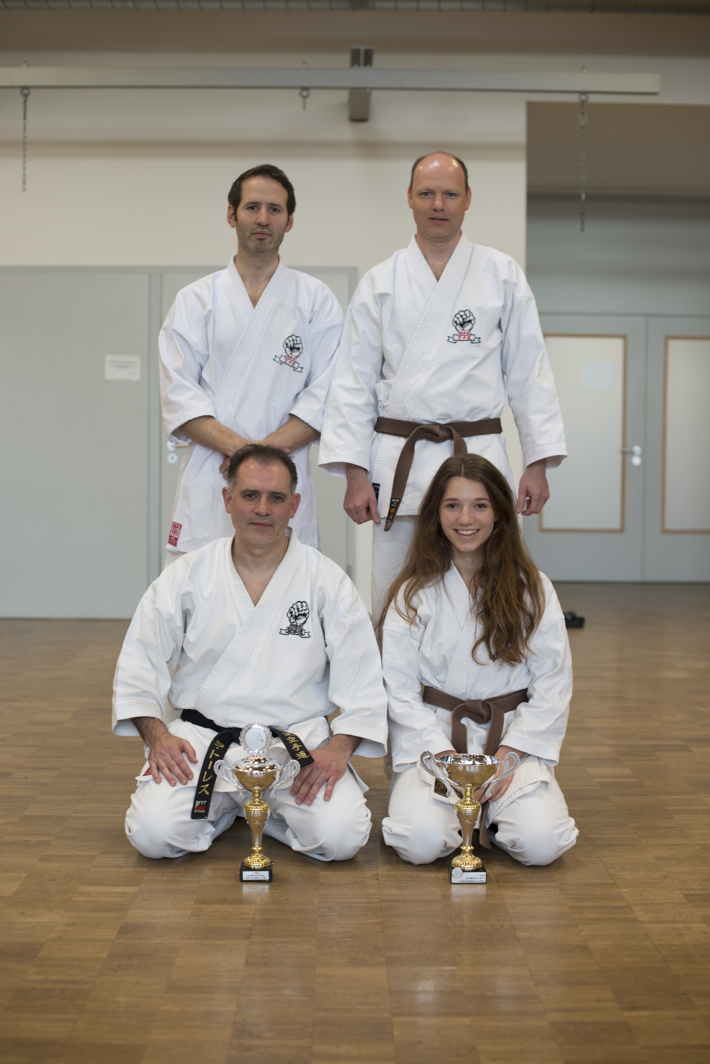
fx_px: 1478
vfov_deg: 39.6
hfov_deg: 27.0
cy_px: 532
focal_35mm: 50
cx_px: 355
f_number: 3.2
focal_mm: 50
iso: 100
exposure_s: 1/50
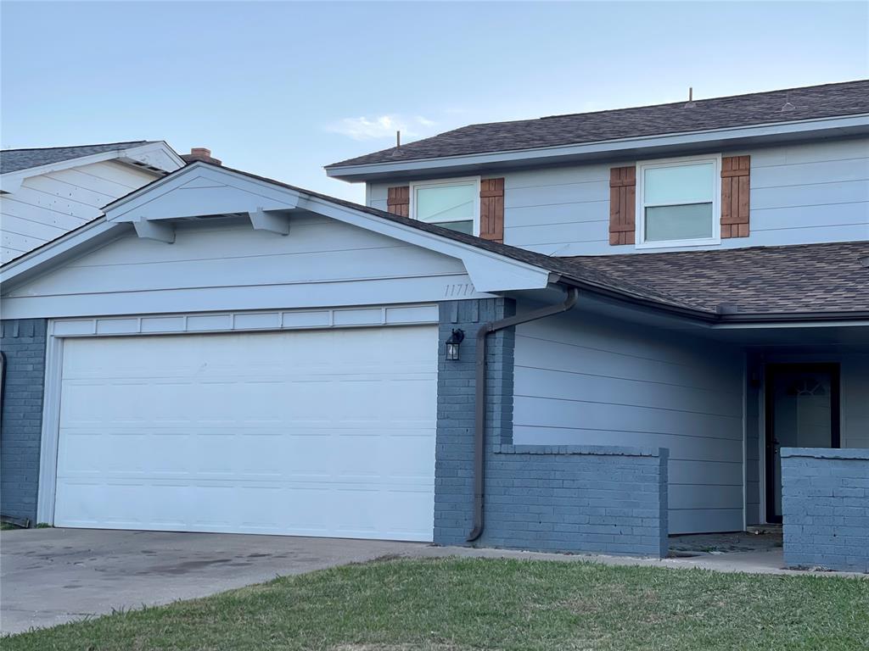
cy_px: 326
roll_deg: -1.0
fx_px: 1607
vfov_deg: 22.9
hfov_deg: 30.3
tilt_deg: +4.7
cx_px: 434
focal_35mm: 64
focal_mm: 7.5
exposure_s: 1/121
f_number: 2.2
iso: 25
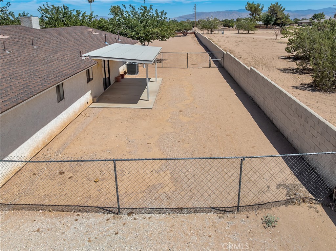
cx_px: 168
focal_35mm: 24
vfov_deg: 56.7
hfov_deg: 71.6
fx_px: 233
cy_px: 126
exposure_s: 1/3200
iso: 100
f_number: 2.8
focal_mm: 12.29
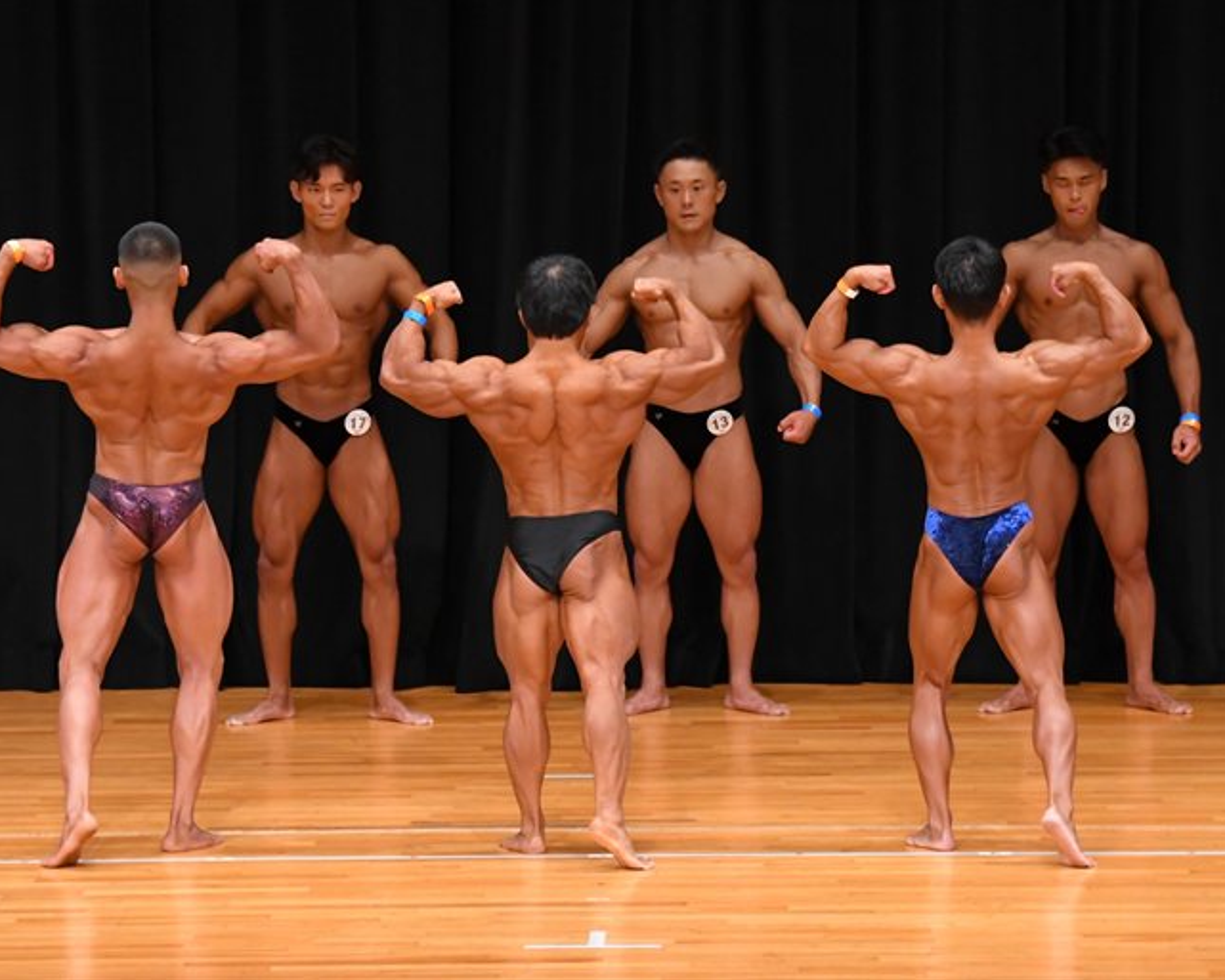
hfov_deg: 7.9
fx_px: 8920
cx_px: 570
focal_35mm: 246
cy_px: 489
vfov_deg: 6.3
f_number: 5.6
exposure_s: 1/400
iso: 4000
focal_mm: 145
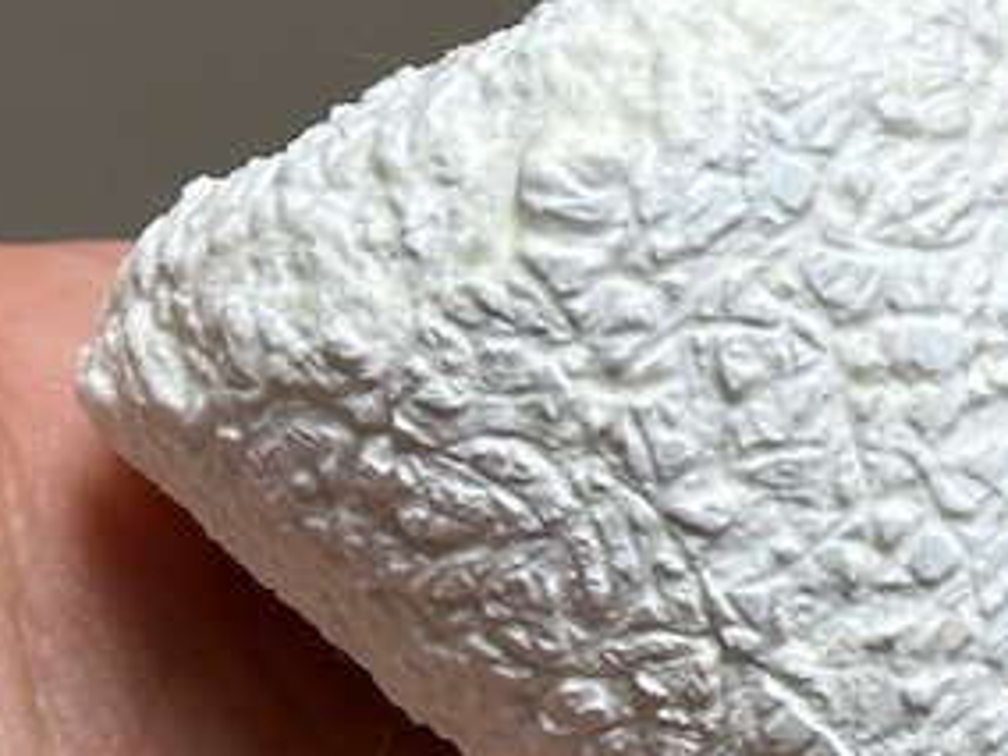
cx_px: 1849
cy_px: -32
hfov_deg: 8.8
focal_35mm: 216
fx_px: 6290
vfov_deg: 6.8
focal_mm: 6.86
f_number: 1.78
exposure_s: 1/121
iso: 80
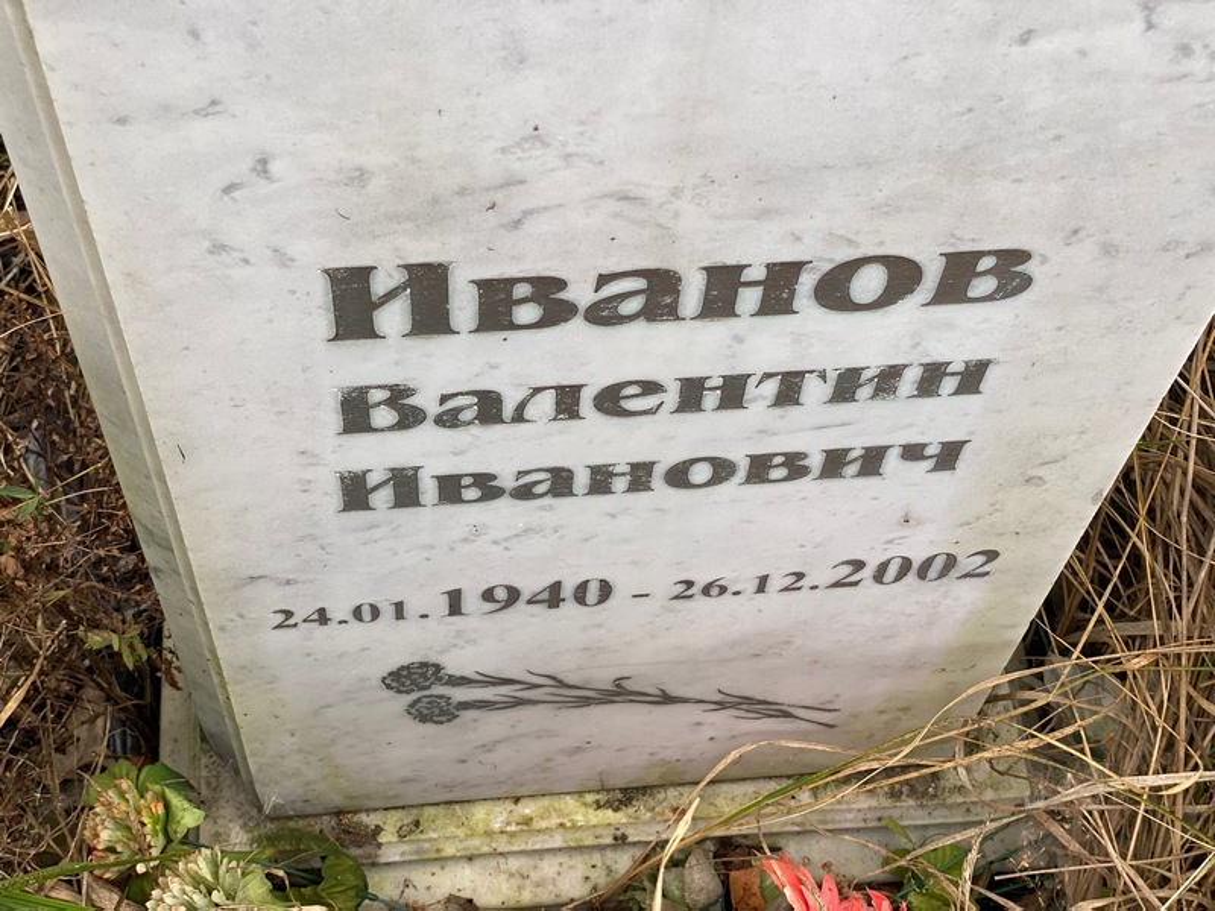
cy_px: 456
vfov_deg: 28.0
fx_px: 1825
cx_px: 608
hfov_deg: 36.8
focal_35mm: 52
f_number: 2
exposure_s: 1/199
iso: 20
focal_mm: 6
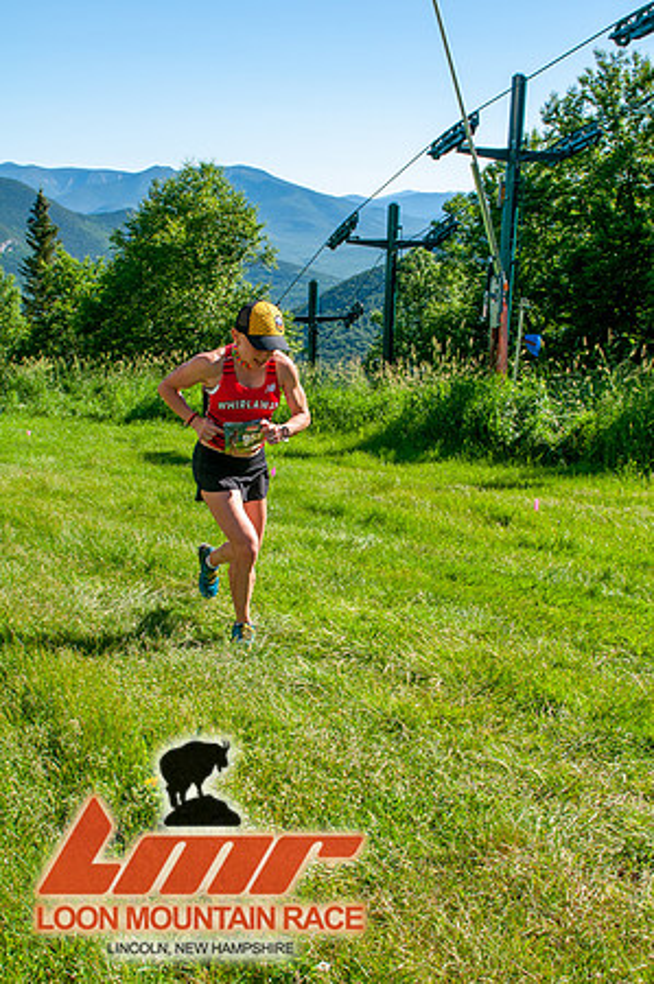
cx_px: 327
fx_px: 983
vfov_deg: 53.2
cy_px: 492
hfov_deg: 36.8
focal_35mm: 36
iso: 200
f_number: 8
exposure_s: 1/400
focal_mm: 24
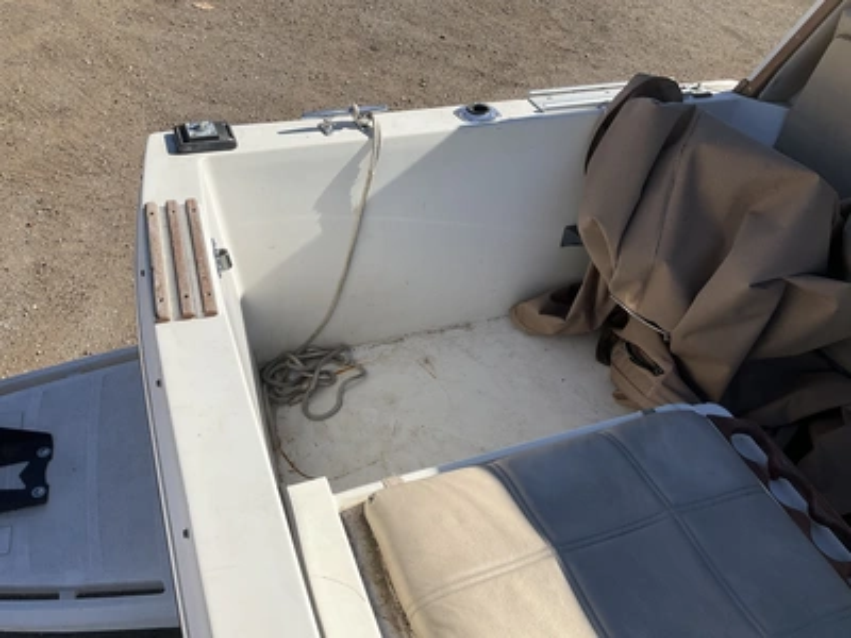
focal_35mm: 29
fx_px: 713
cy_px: 319
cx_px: 426
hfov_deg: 61.7
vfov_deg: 48.2
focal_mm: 3
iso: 25
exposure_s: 1/2667
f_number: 1.8
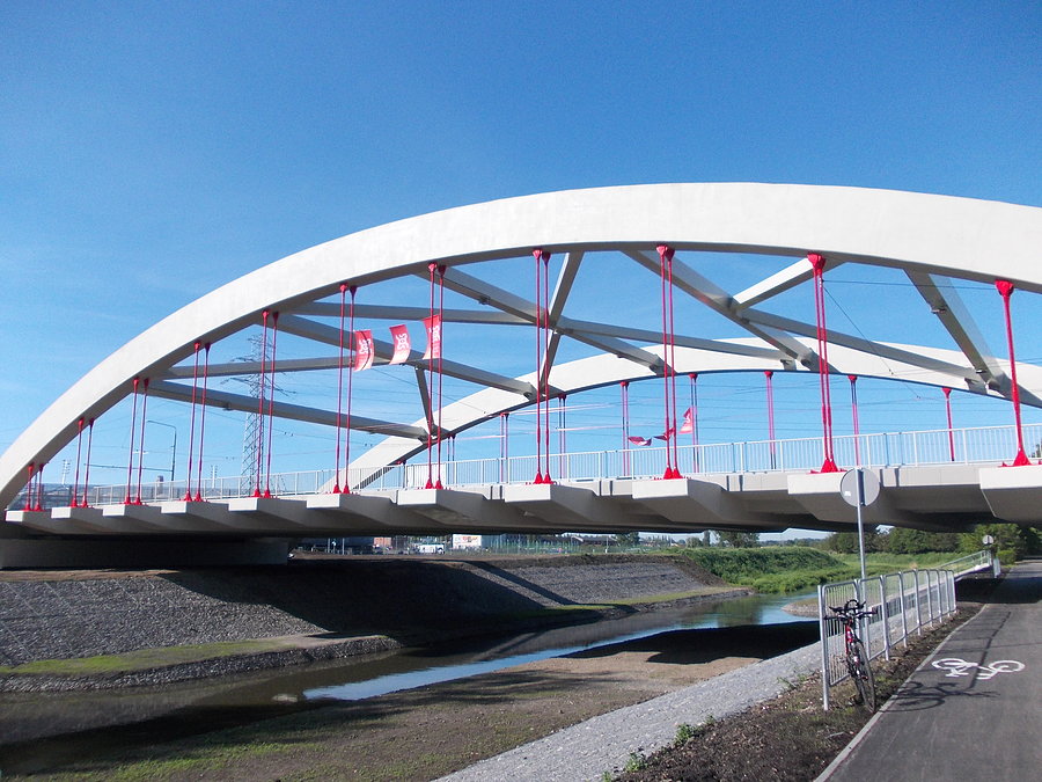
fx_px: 843
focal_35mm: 28
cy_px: 391
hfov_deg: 63.4
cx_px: 521
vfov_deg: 49.7
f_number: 5.4
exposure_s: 1/320
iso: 80
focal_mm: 4
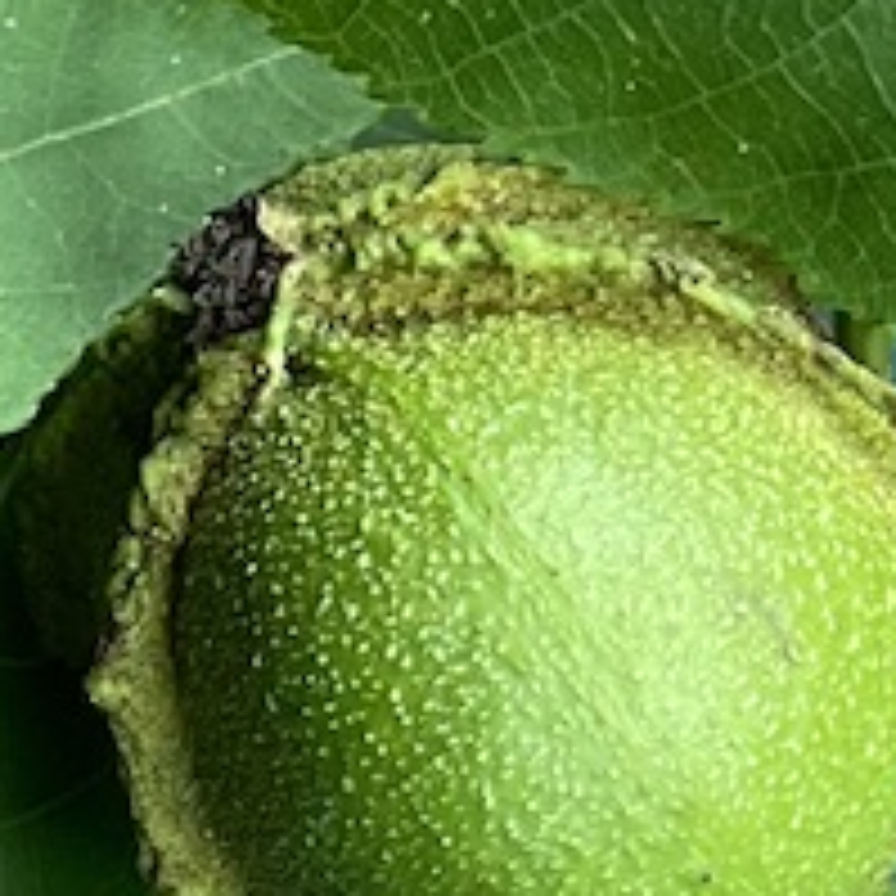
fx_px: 4832
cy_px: 2053
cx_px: -1135
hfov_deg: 9.6
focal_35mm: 165
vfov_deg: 9.6
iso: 32
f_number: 1.8
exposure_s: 1/122
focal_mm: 3
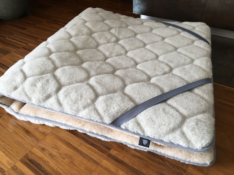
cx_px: 117
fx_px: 196
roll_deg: +3.6
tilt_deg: -38.2
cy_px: 88
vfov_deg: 48.2
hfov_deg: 61.7
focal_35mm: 29
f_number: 2.2
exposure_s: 1/33
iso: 64
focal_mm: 4.15
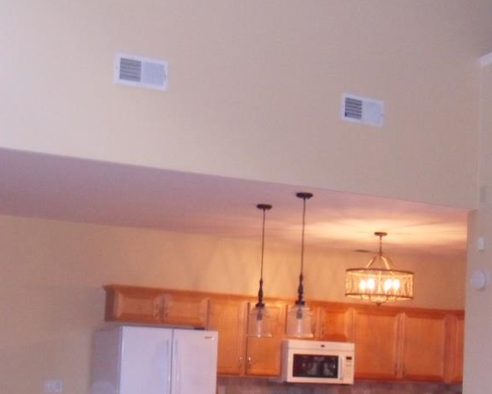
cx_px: 239
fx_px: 889
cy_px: 304
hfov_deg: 30.9
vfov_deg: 24.7
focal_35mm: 61
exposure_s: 1/45
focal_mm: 6.3
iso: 640
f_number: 3.5
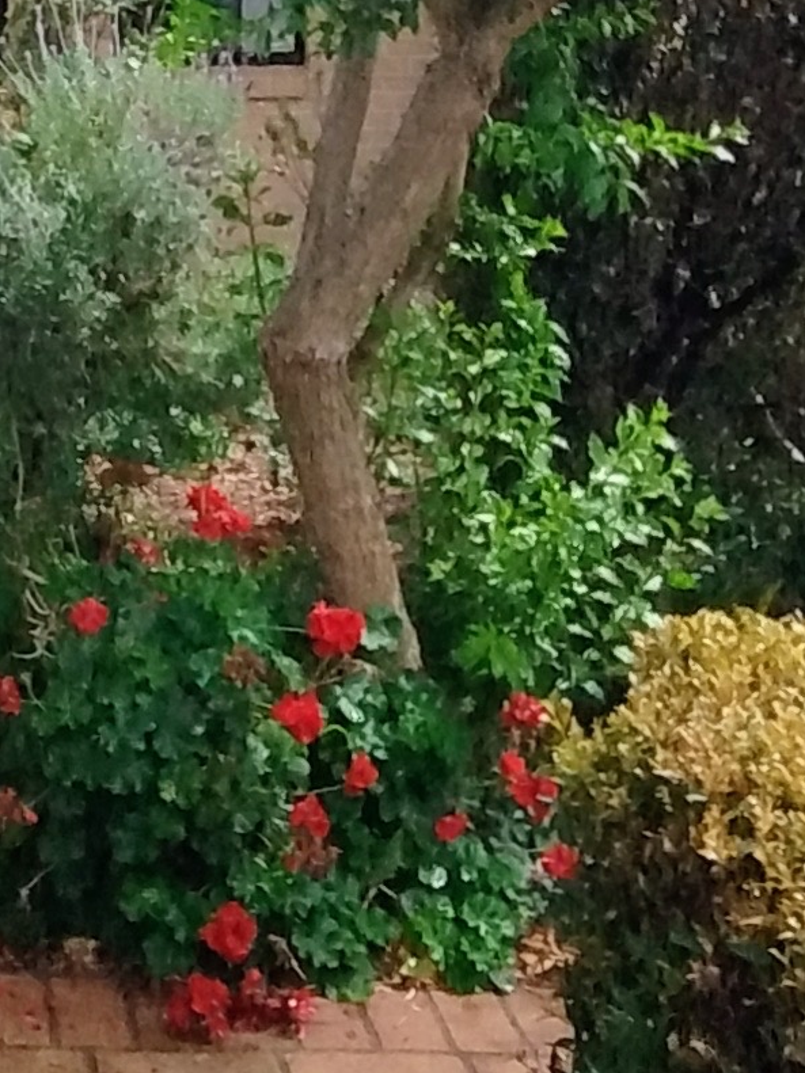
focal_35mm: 66
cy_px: 293
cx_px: 182
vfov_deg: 29.0
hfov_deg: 22.0
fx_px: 2047
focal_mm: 1.66
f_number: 2.2
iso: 100
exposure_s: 1/1508
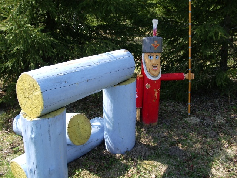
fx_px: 240
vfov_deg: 40.7
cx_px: 118
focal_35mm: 35
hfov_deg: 52.6
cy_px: 89
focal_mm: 5.8
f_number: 4.3
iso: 50
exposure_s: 1/125
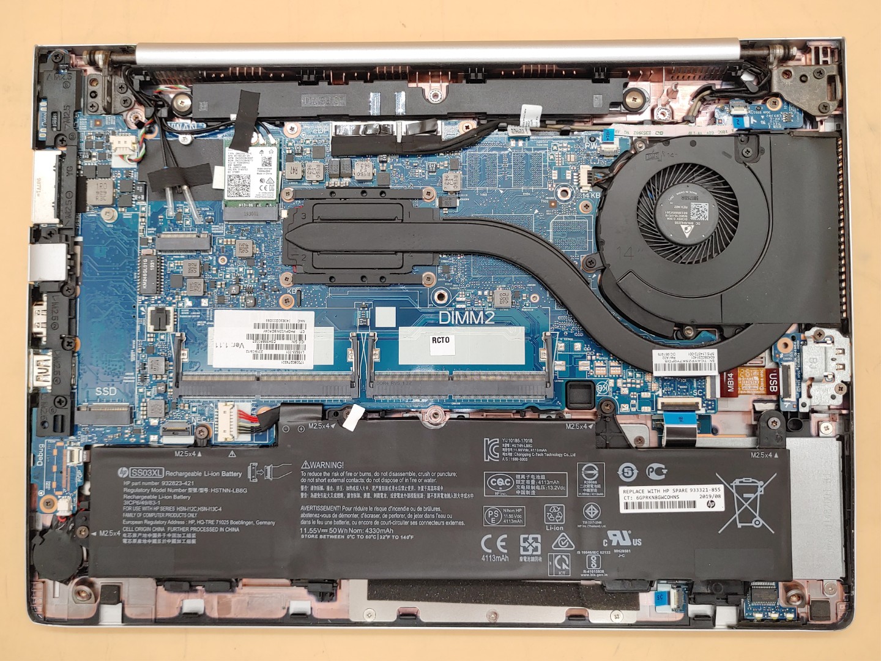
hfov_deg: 63.4
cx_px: 440
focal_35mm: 28
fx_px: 713
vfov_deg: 49.7
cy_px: 330
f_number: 1.8
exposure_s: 1/92
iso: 50
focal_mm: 4.36
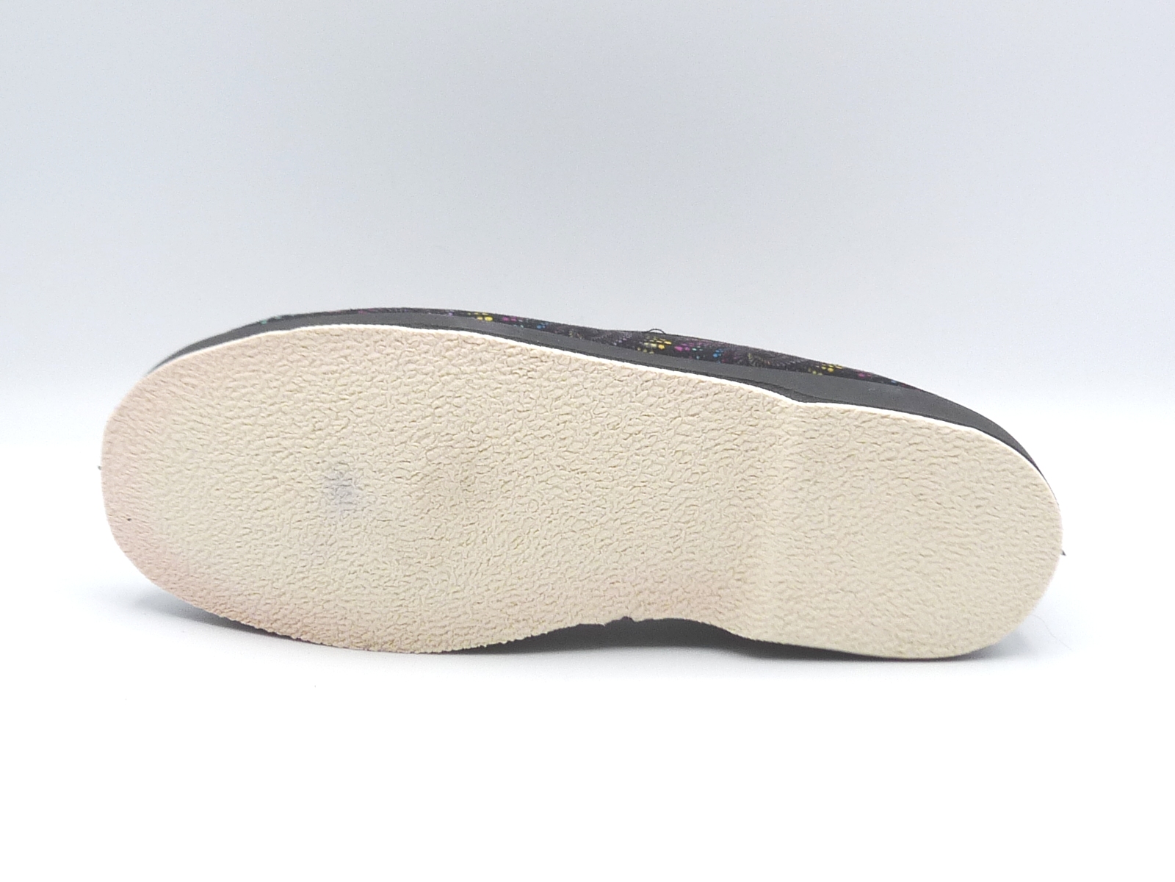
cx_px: 588
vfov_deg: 30.3
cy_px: 441
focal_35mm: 48
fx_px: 1629
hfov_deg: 39.7
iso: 100
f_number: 4.5
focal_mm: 4.8
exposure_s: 1/250
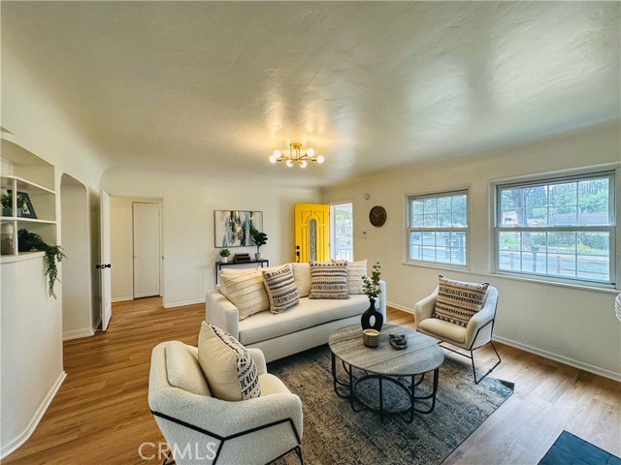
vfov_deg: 85.7
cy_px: 232
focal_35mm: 14
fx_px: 251
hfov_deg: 102.1
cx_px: 310
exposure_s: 1/120
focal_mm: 2.22
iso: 125
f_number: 2.2
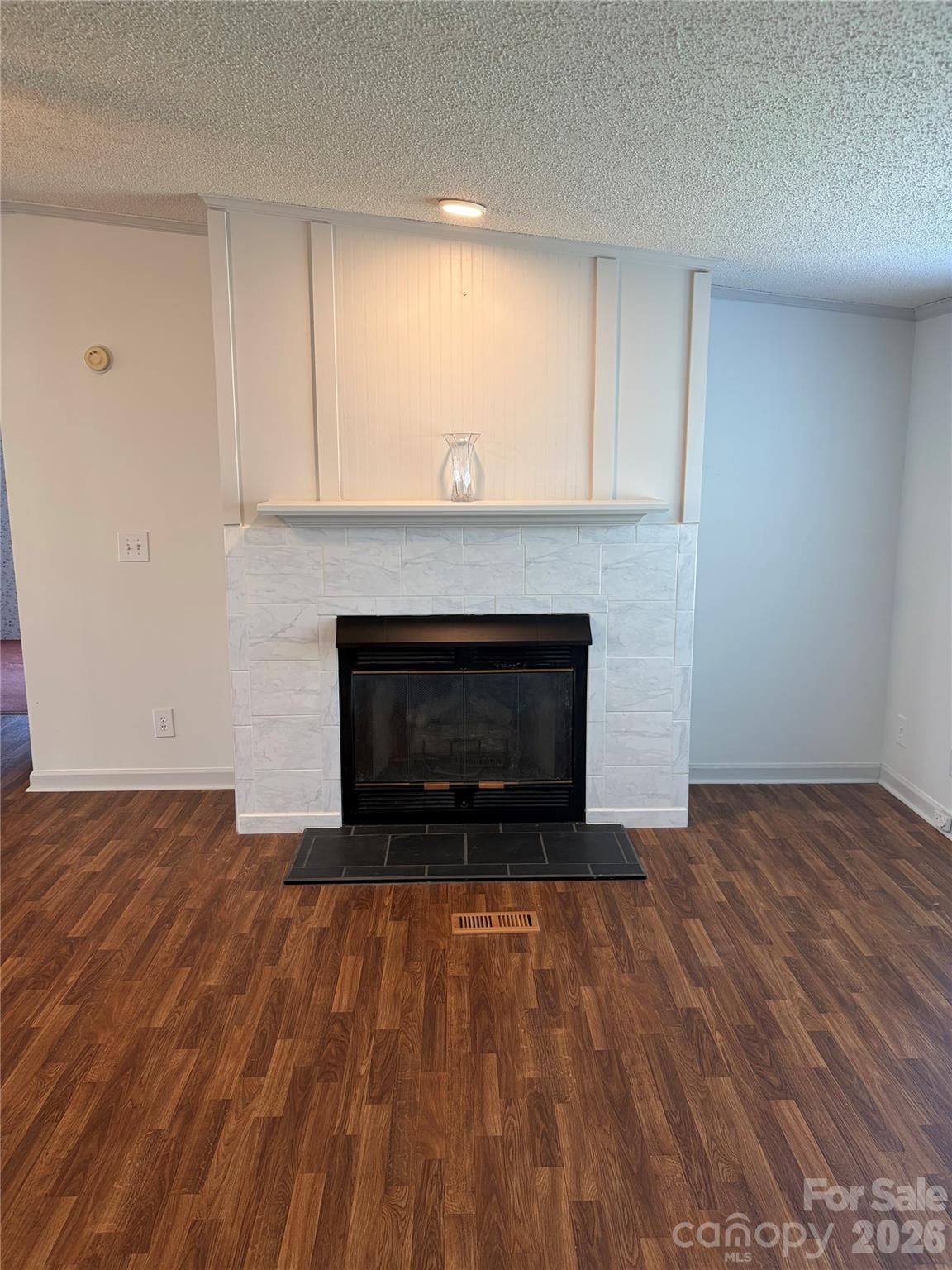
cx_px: 476
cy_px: 635
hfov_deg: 53.1
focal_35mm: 26
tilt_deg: -10.3
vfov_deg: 67.3
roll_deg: +0.2
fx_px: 953
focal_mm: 5.96
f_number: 1.6
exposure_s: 1/60
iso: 64
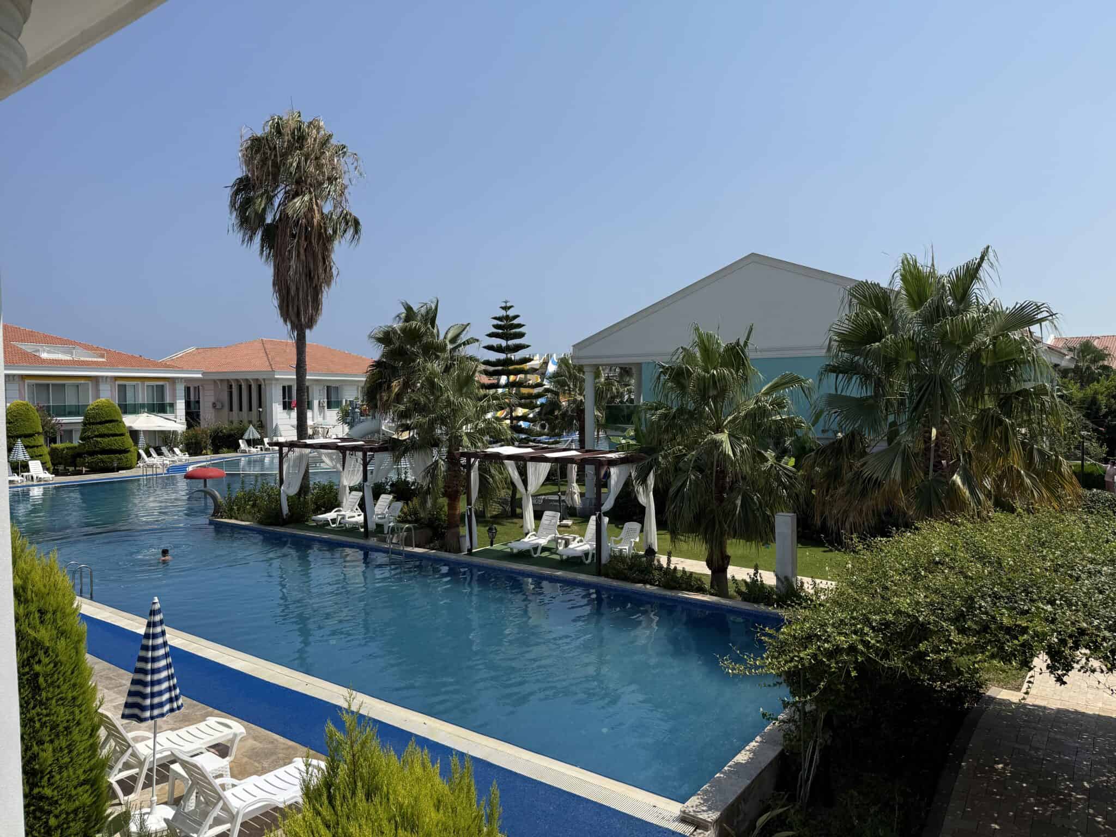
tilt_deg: -1.5
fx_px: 774
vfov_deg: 56.8
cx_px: 558
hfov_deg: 71.6
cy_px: 418
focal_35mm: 24
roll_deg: +0.2
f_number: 1.78
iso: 80
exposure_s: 1/6711
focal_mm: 6.76
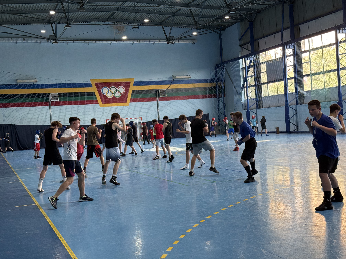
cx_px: 173
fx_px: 480
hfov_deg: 39.7
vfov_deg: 30.3
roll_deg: +3.7
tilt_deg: -0.1
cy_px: 130
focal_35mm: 48
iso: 64
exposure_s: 1/50
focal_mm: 6.76
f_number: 1.78
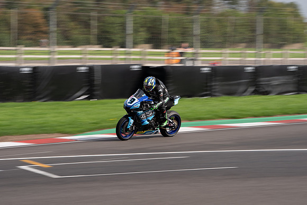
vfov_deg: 9.0
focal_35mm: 153
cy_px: 102
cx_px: 154
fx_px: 1305
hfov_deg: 13.4
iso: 320
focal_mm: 153
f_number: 18
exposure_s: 1/160
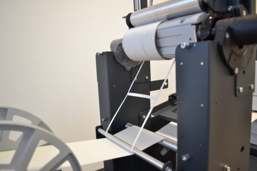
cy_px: 86
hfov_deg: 67.4
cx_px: 128
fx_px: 193
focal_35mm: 27
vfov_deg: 47.9
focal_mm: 18
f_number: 3.5
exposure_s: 1/30
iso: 400
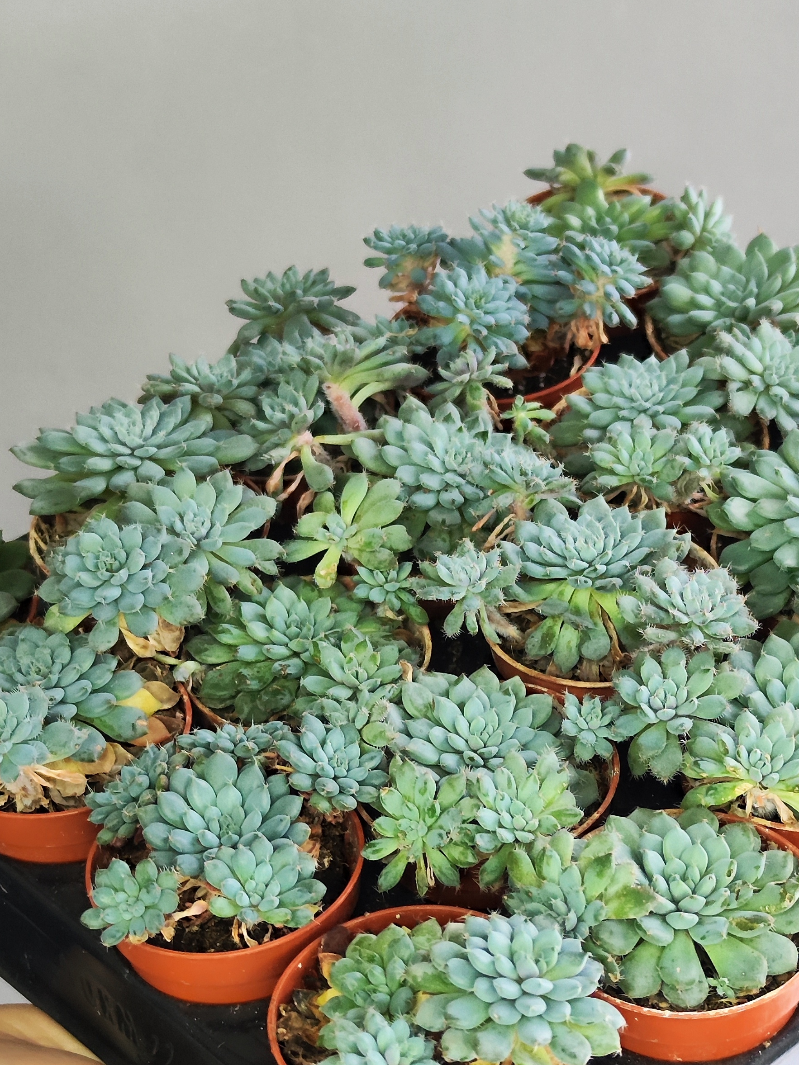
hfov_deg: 35.7
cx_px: 510
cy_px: 697
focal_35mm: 40
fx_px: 1231
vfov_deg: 46.2
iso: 1400
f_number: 1.69
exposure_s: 1/91.6
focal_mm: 7.01
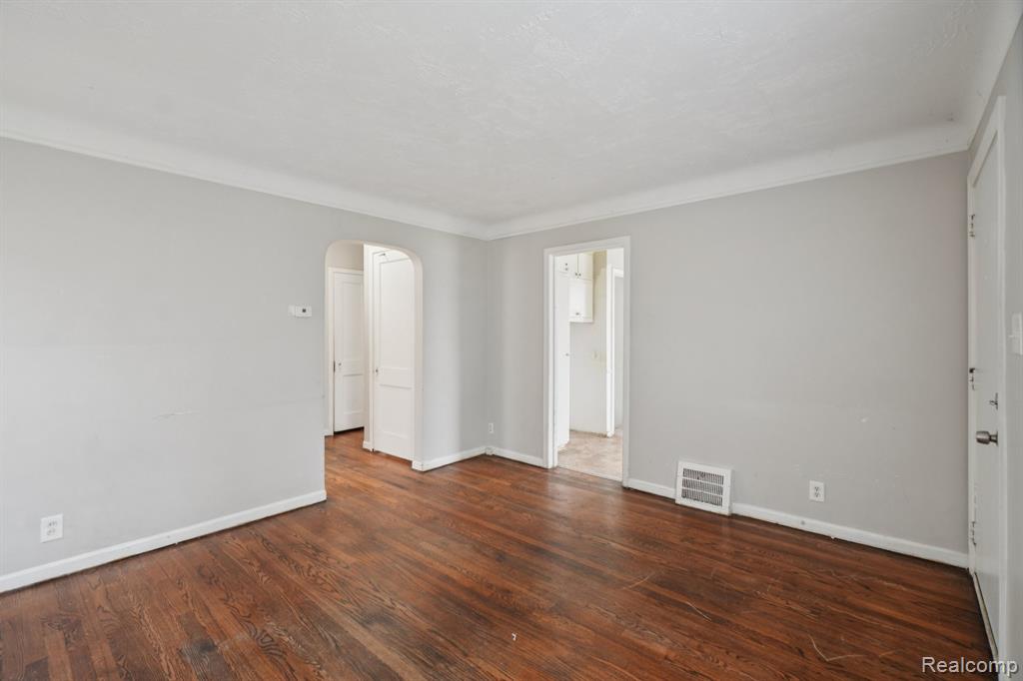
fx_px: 426
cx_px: 512
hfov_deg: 100.4
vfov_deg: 77.3
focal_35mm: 15
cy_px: 340
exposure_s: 1/10
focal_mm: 10
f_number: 8
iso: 400
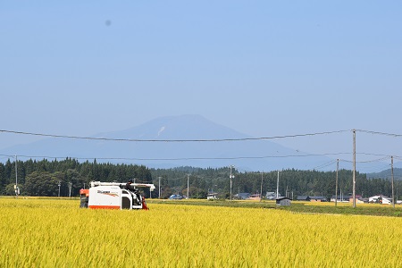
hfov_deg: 16.1
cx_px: 201
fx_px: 1424
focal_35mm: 128
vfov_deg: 10.8
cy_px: 134
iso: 200
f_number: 10
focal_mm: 85
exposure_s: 1/500
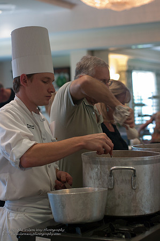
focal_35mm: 75
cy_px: 120
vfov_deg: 27.0
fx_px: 501
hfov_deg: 18.1
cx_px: 80
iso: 800
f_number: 2.8
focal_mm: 50
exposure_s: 1/60
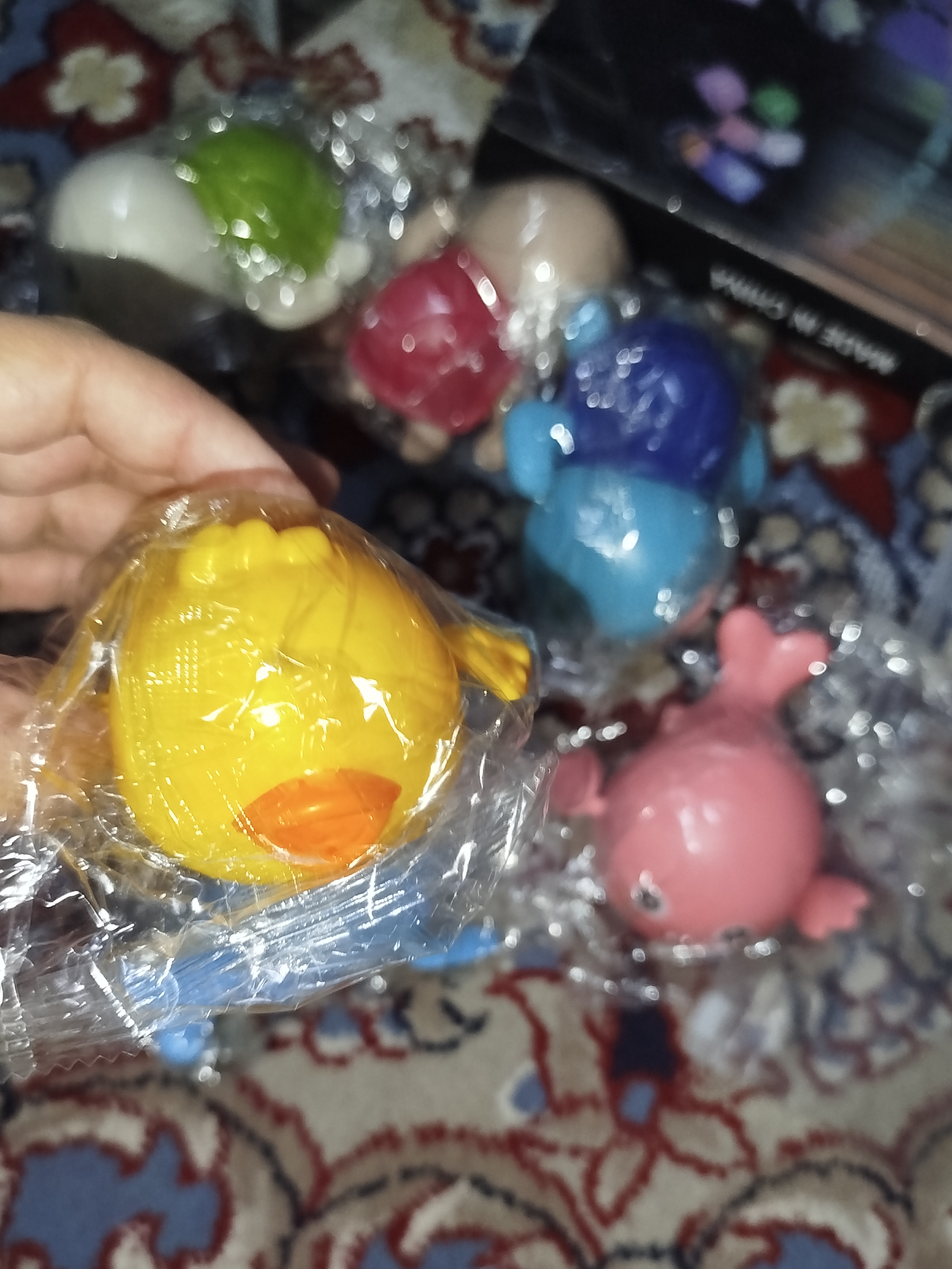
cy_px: 732
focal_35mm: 30
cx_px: 411
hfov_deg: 46.7
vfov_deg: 59.7
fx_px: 1100
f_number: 1.7
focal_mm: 5.31
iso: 250
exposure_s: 1/33
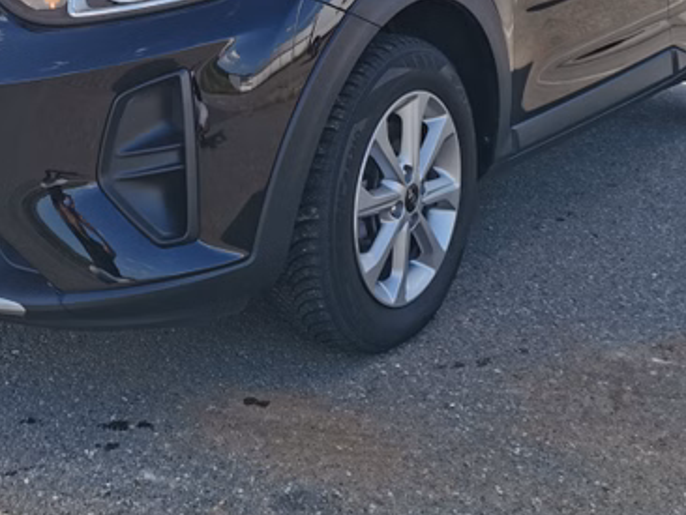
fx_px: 1170
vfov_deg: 23.9
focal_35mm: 59
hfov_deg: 32.6
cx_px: 270
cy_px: 21
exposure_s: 1/1488
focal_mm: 5.58
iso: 50
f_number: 1.8
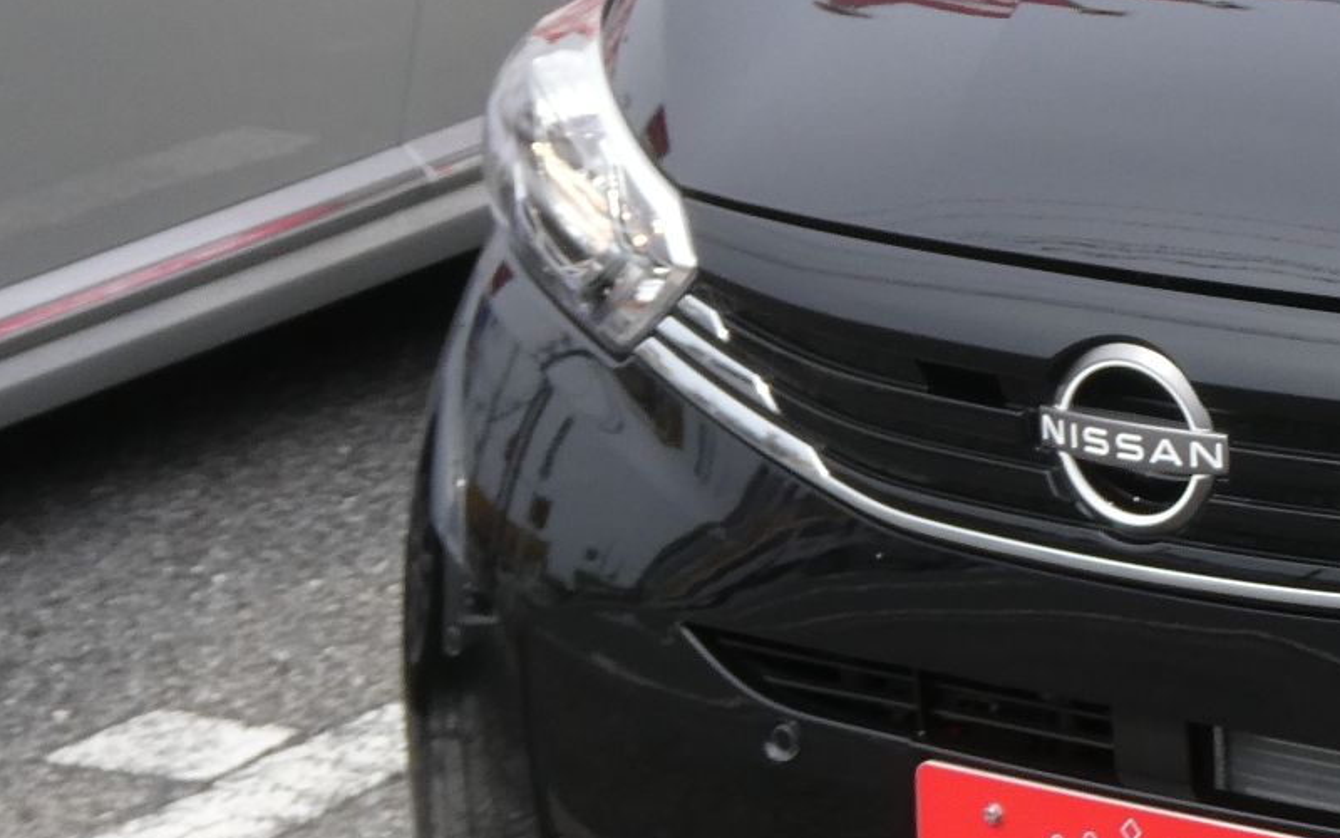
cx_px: 1953
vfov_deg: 9.4
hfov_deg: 14.2
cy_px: 193
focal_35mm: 139
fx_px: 5076
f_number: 4
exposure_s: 1/250
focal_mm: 7.2
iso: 80
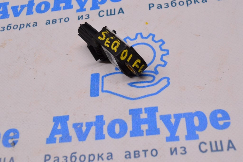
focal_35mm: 46
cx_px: 122
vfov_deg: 28.9
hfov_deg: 42.4
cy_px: 81
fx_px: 314
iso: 3200
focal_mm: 31
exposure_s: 1/320
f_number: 7.1
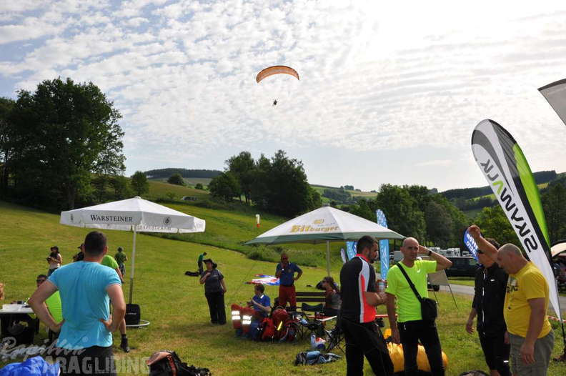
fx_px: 495
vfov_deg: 41.6
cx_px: 283
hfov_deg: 59.6
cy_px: 188
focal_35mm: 32
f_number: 14
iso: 200
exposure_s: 1/200
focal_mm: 21
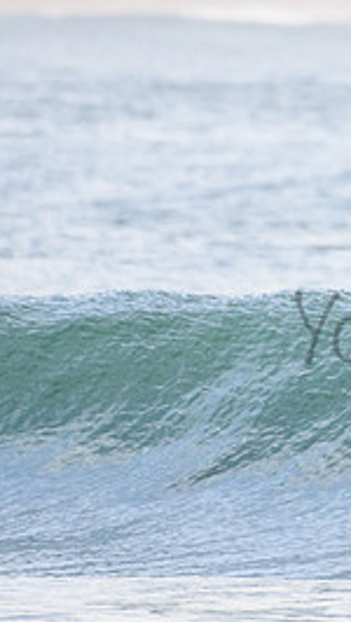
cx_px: 536
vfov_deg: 1.3
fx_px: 28273
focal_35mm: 1712
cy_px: 307
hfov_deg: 0.7
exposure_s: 1/2000
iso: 640
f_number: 5.6
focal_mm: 500
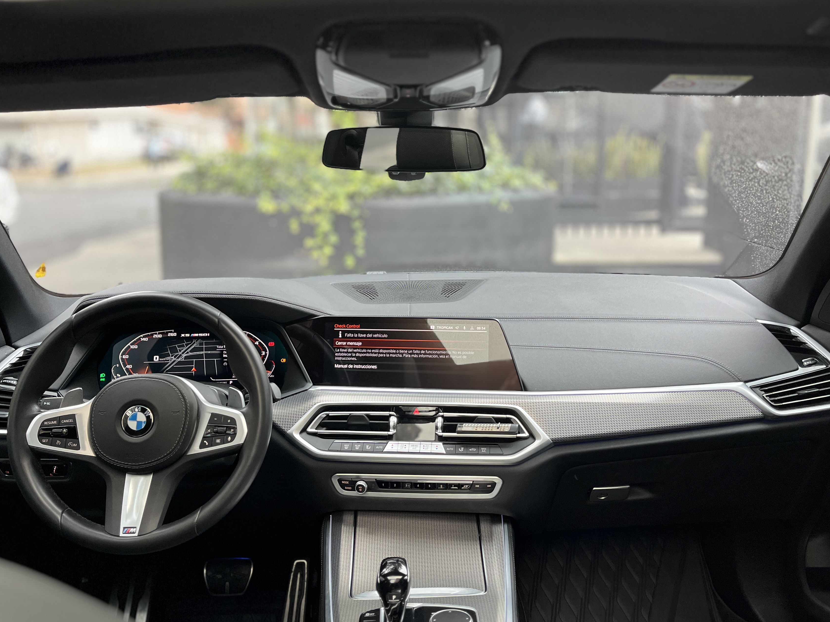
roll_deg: +0.2
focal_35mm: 31
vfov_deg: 45.4
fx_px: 743
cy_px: 283
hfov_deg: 58.4
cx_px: 418
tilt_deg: -10.6
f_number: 1.6
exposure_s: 1/121
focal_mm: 5.1
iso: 125
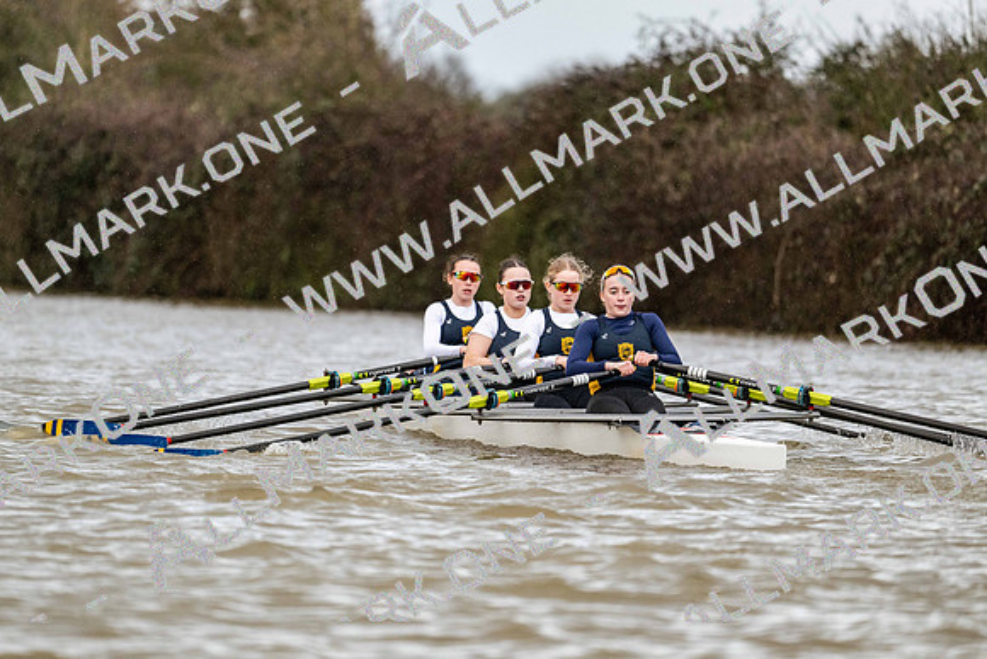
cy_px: 330
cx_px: 494
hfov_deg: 5.2
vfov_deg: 3.4
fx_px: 10969
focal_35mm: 400
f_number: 4.5
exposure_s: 1/1600
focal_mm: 400
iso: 2500
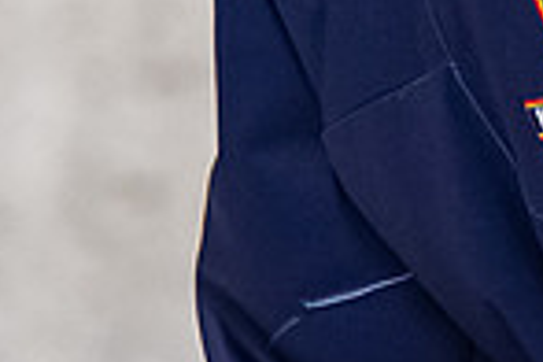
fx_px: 24297
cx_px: 671
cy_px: -388
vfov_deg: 0.9
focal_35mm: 1611
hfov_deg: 1.3
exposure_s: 1/800
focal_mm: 200
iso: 2000
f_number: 3.2
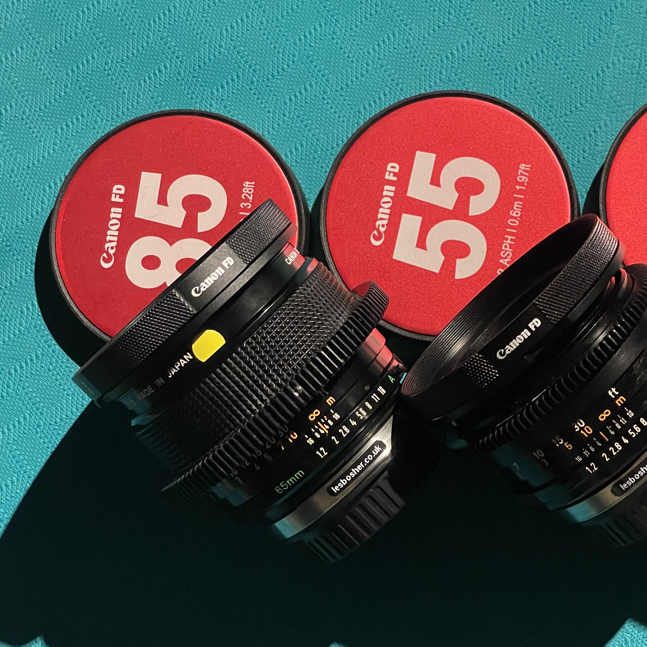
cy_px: 373
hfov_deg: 20.1
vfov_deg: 20.4
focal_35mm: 85
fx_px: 1797
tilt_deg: -79.5
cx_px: 536
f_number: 2
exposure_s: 1/50
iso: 800
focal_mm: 6
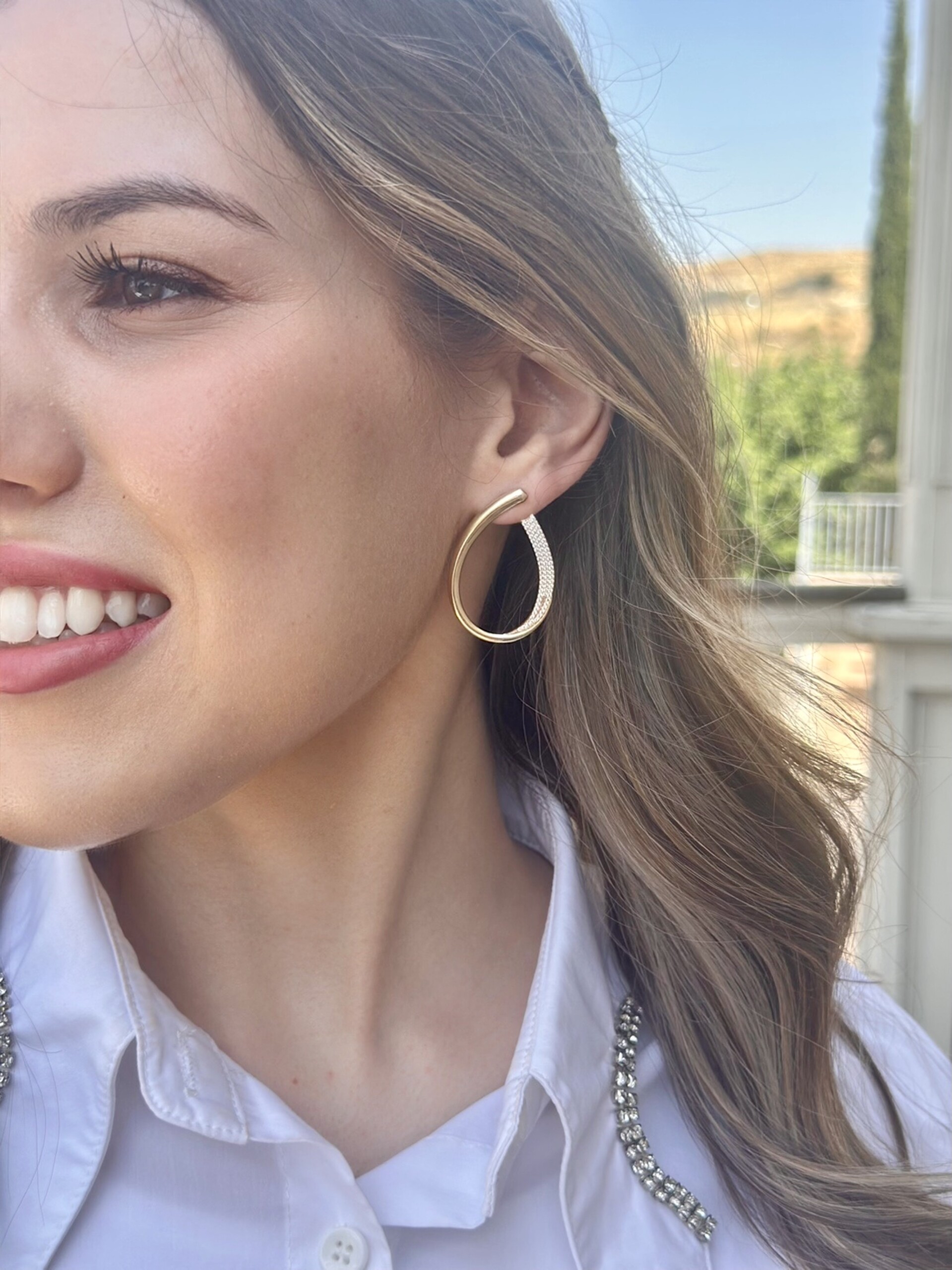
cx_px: 476
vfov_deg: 39.7
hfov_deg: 30.3
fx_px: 1761
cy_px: 635
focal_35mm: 48
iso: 80
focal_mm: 6.86
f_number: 1.78
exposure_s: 1/919
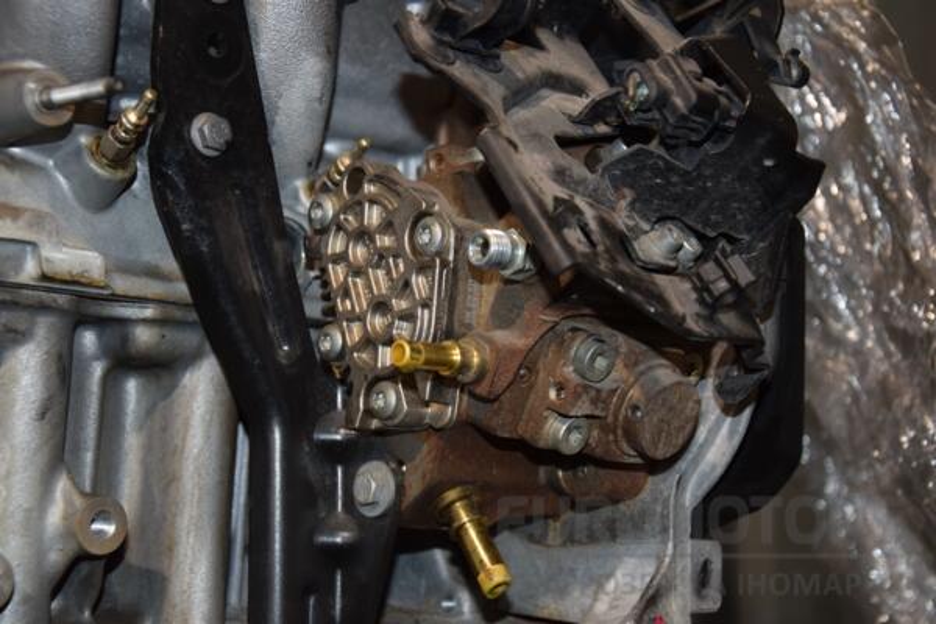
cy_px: 312
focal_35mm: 72
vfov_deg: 18.9
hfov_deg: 28.1
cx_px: 468
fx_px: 1872
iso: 800
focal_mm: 48
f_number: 4.8
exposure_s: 1/60
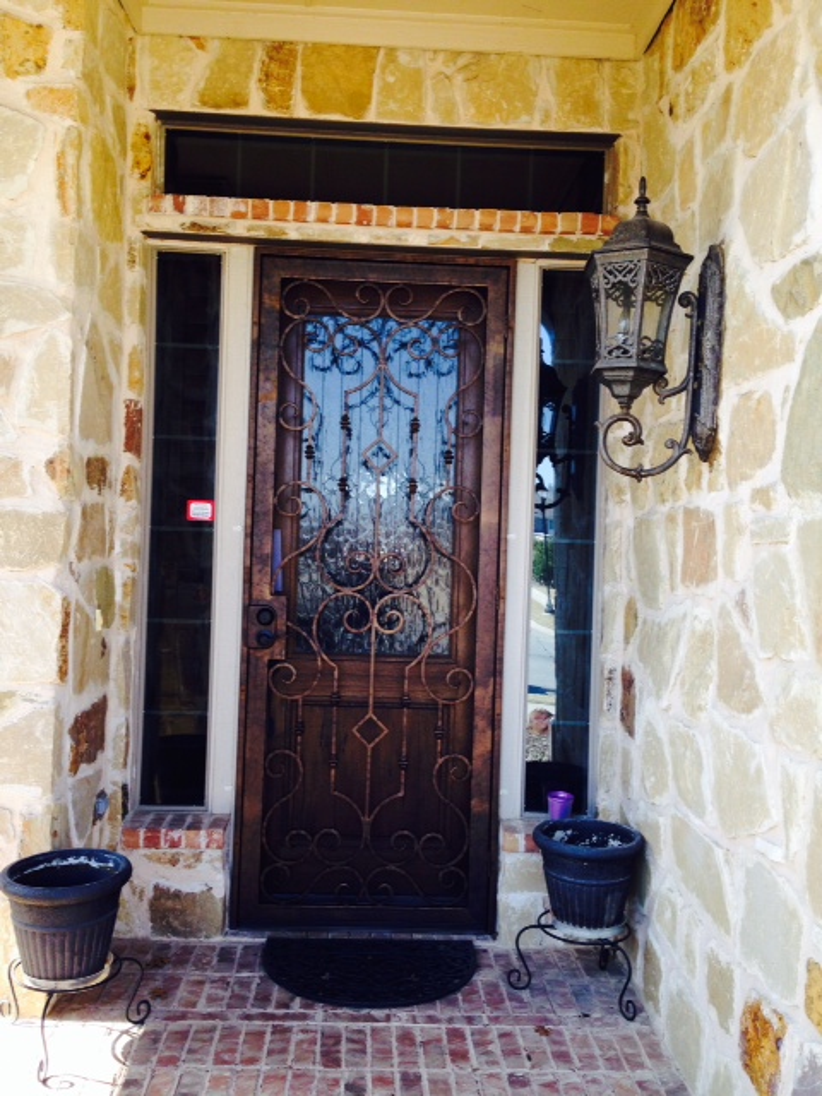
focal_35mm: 33
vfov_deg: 55.4
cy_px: 548
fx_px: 1045
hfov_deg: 42.9
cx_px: 411
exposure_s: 1/198
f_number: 2.4
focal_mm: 4.12
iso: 50
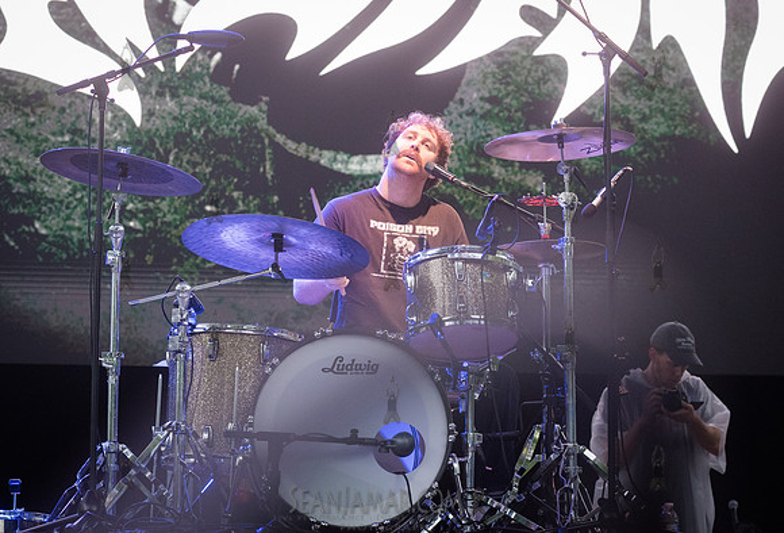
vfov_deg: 11.7
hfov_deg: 17.1
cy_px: 193
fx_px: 2601
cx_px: 366
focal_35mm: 119
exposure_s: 1/500
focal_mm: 92
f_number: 4.5
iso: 3200
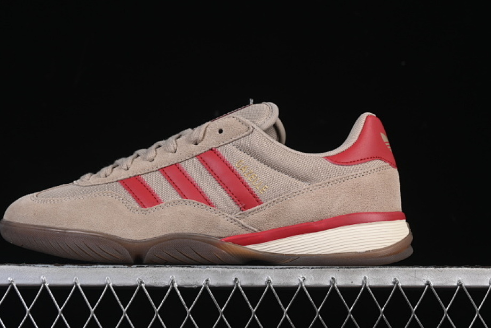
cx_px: 211
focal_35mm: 88
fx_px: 1201
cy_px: 146
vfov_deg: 15.5
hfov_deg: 23.1
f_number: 8
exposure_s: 1/80
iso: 160
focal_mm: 50
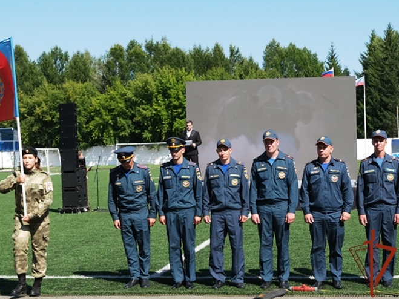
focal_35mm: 35
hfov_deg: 52.6
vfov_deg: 40.7
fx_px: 403
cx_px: 183
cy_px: 149
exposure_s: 1/640
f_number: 5.6
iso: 160
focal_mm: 21.2
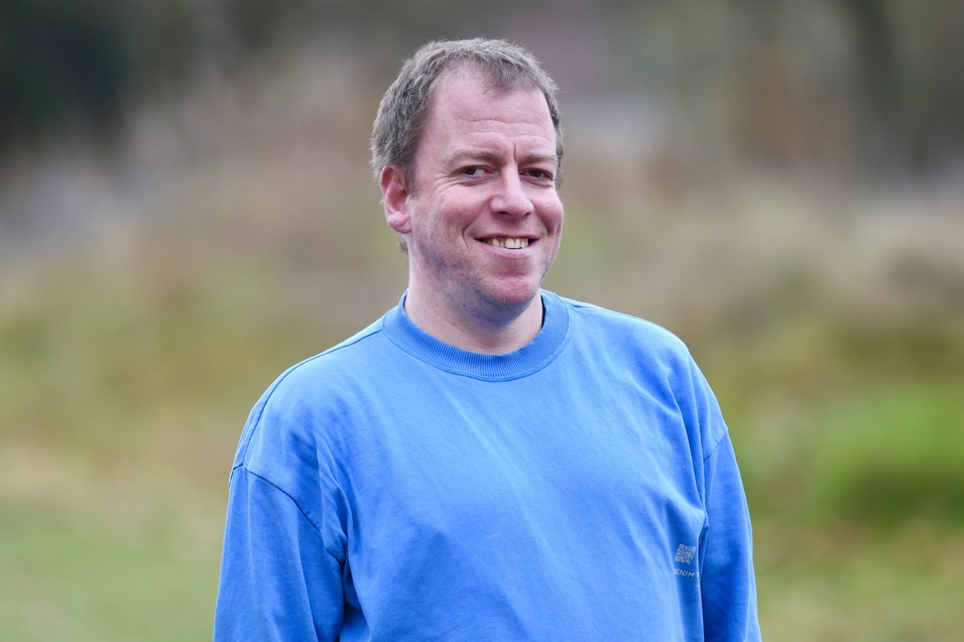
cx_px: 482
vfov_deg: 4.6
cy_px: 321
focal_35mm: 300
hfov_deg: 6.9
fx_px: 8031
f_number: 2.8
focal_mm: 200
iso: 320
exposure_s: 1/500
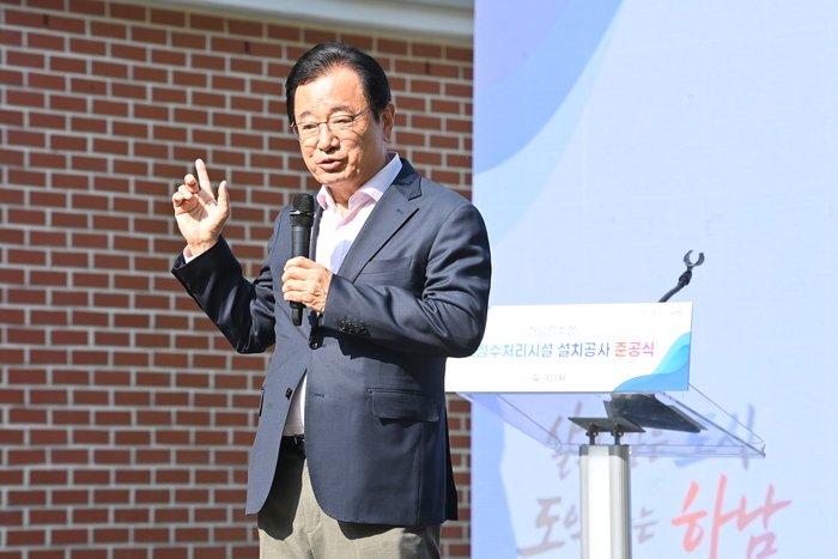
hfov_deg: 10.3
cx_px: 419
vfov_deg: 6.9
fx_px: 4656
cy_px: 280
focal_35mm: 200
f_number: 8
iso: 800
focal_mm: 200
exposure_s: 1/800
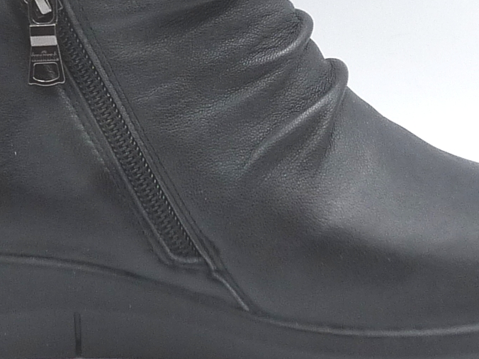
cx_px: 269
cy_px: 74
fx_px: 1605
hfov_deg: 17.0
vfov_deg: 12.7
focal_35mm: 116
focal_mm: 4.8
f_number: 4
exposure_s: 1/160
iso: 100
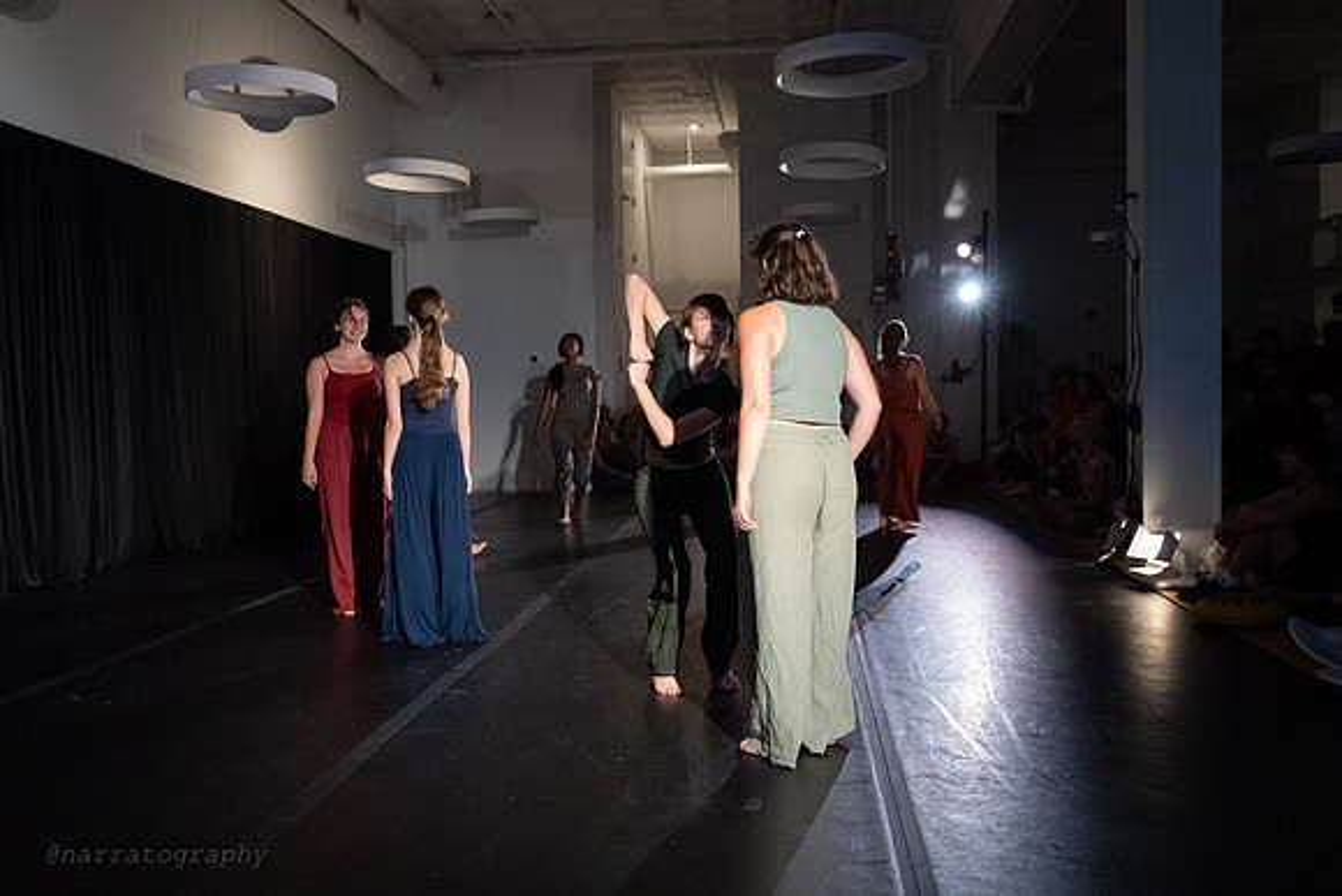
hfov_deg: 61.7
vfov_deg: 43.5
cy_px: 420
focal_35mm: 30
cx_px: 681
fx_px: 1123
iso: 6400
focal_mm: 28
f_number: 4
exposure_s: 1/400
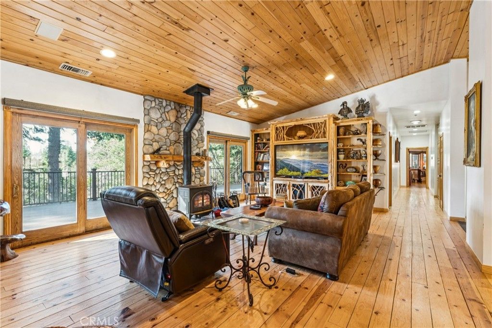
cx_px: 246
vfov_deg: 72.4
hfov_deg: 95.3
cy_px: 164
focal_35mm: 16
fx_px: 224
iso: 100
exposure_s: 1.6
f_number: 13
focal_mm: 16.4
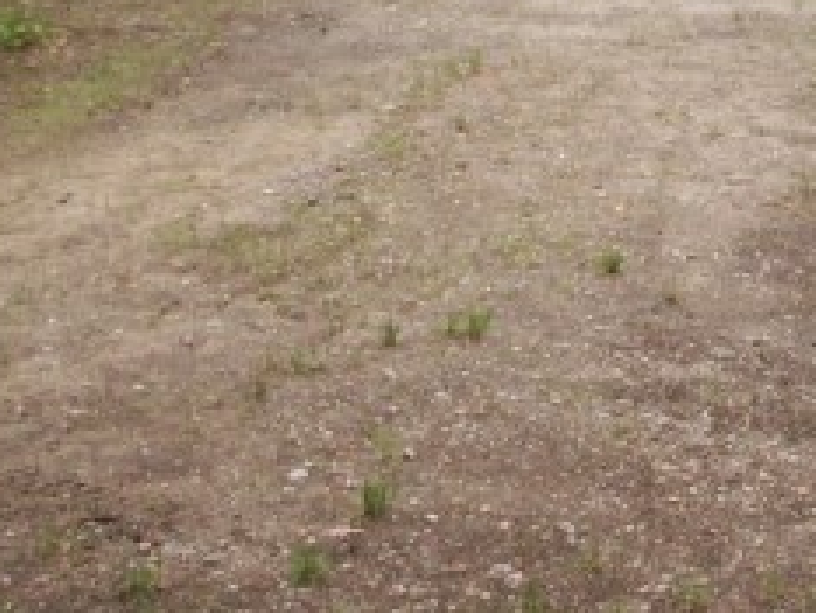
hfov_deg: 24.3
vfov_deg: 18.7
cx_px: 797
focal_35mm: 77
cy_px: 12
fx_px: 1816
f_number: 4.5
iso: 50
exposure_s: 1/100
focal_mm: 5.86
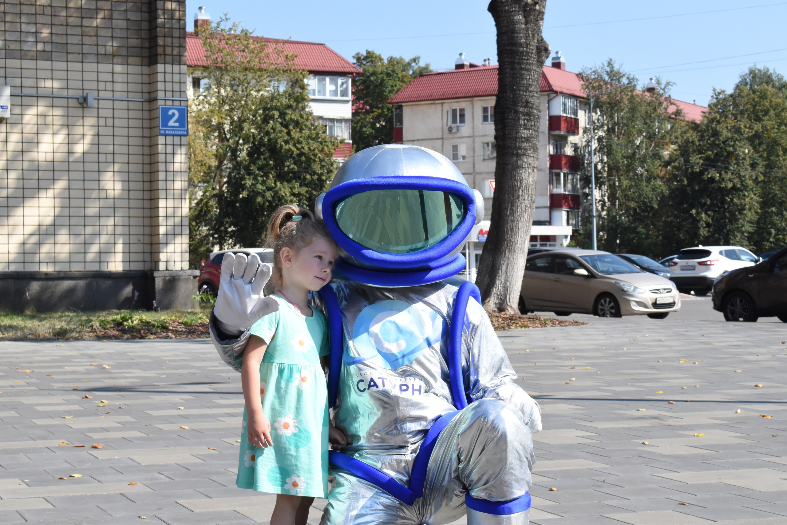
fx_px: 1574
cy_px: 262
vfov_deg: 18.9
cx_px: 394
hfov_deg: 28.1
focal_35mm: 72
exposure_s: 1/640
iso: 800
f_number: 13
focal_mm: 48
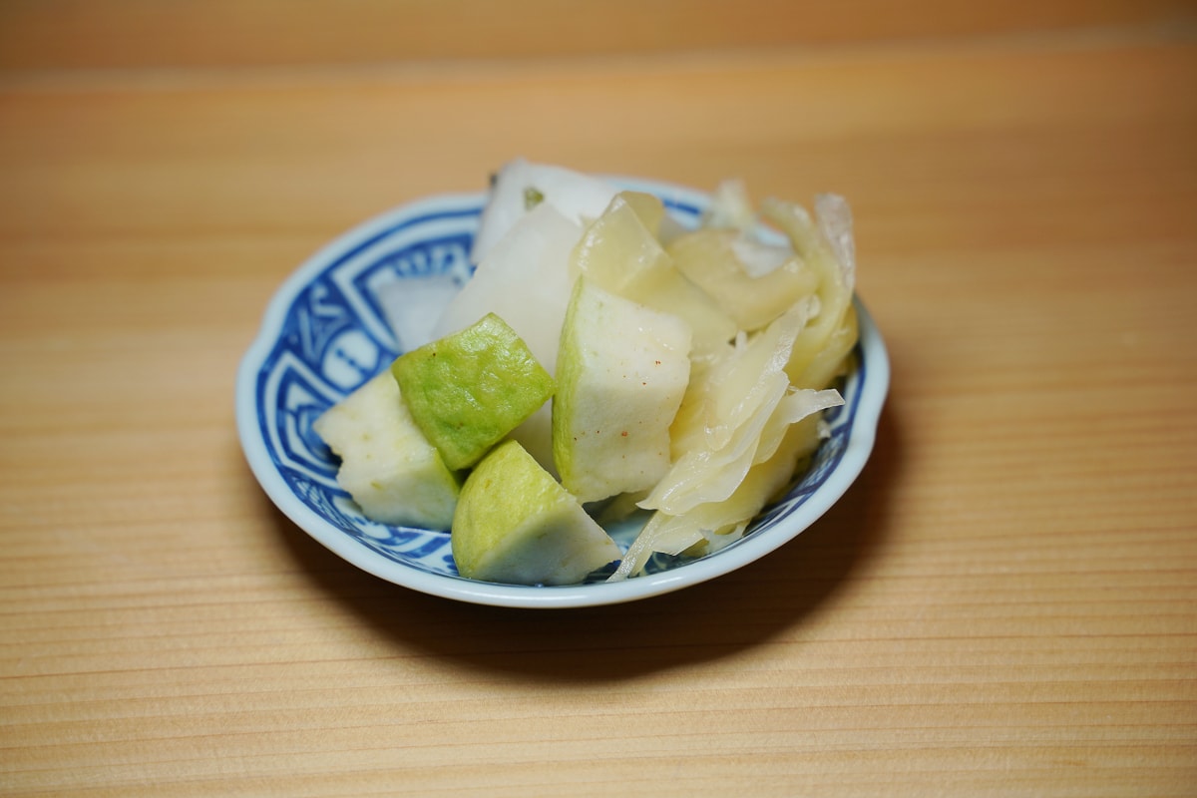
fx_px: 2494
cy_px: 399
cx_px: 598
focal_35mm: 75
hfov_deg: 27.0
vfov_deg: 18.2
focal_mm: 75
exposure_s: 1/125
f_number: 5
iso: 100
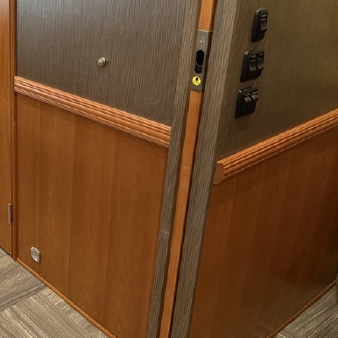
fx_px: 486
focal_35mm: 44
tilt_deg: -20.9
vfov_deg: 38.2
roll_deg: +0.9
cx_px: 0
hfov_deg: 34.8
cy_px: 131
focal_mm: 6.76
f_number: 1.78
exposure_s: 1/40
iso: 800
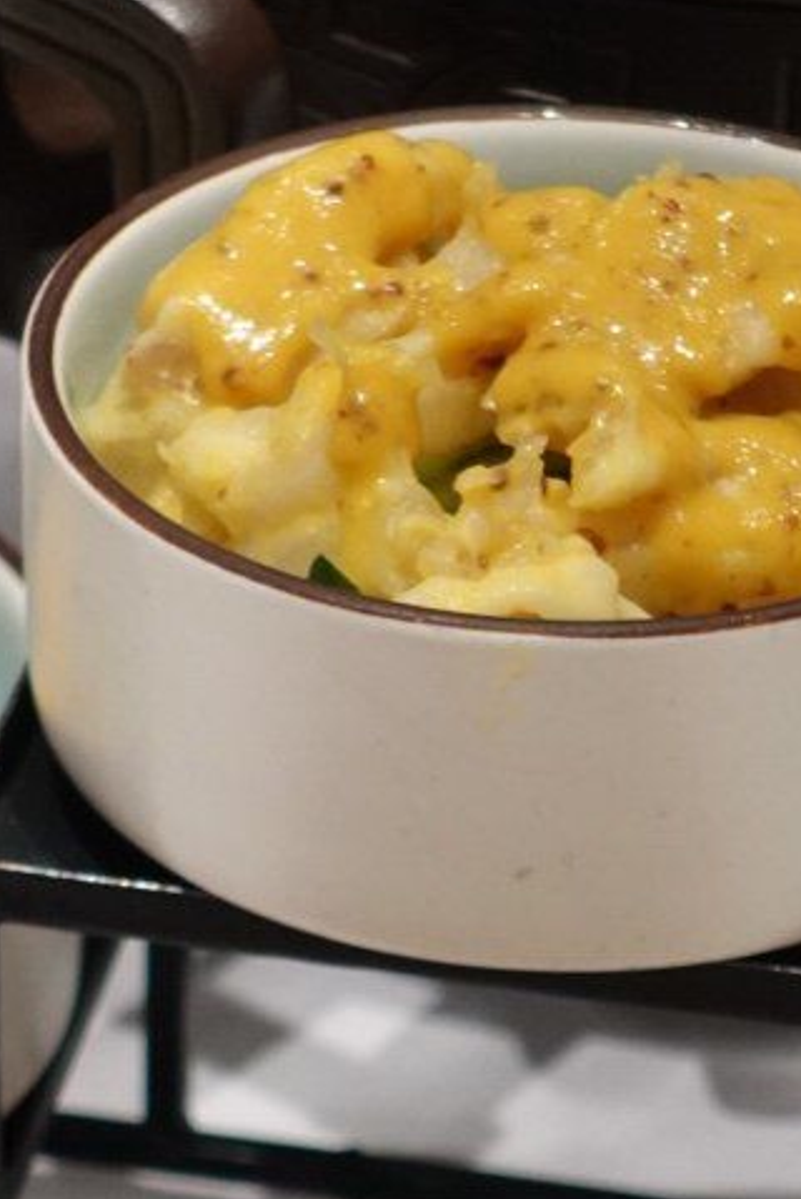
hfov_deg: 5.9
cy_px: 1151
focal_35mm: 233
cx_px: 456
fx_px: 7765
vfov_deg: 8.8
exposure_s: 1/80
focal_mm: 25.51
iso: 800
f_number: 2.8
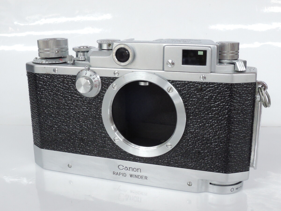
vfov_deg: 32.2
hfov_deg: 42.1
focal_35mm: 45
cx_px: 140
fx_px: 365
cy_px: 106
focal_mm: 9.6
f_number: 7.3
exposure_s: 1/40
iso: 1600
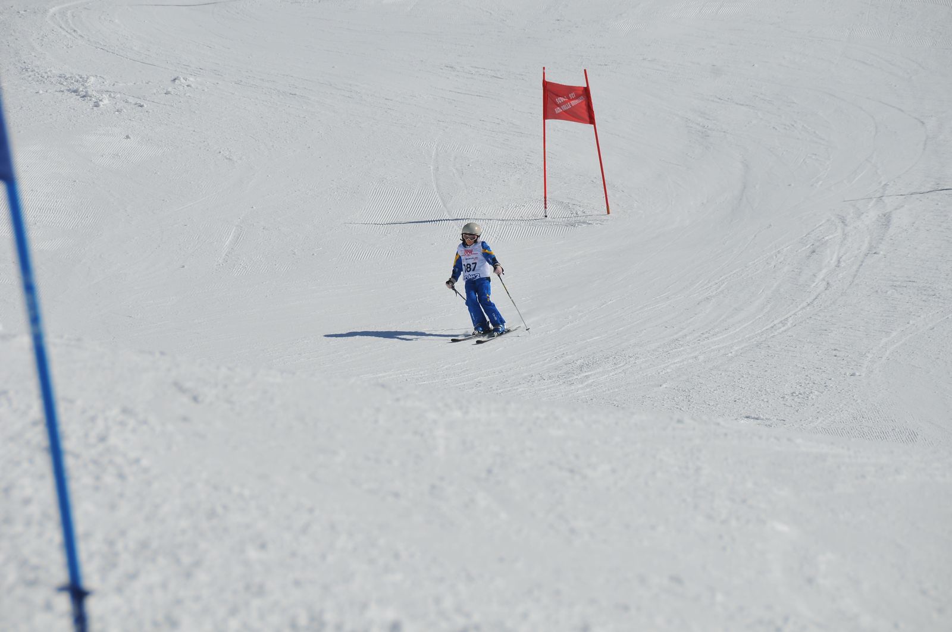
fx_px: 7924
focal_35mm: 300
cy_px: 316
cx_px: 476
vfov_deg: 4.6
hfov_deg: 6.9
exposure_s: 1/1250
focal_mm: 200
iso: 200
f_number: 9
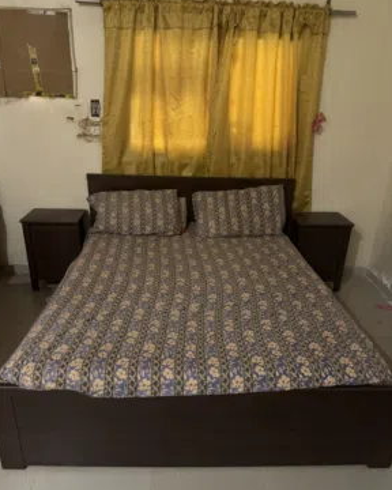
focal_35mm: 26
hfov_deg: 54.9
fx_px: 377
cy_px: 265
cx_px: 189
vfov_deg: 65.9
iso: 1000
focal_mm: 6.76
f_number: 1.78
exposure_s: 1/30
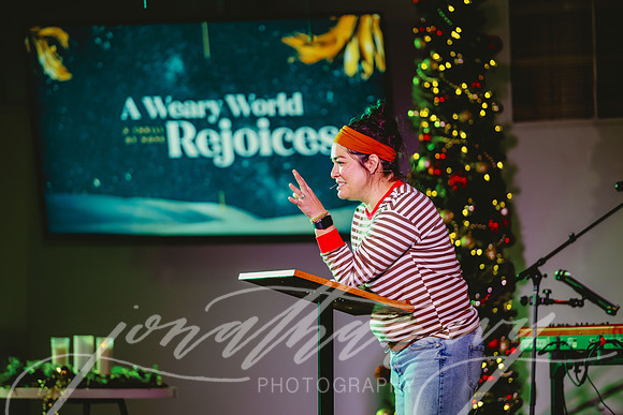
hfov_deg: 10.3
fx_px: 3462
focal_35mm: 200
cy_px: 208
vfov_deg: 6.9
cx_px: 312
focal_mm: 200
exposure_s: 1/160
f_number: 2.8
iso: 500
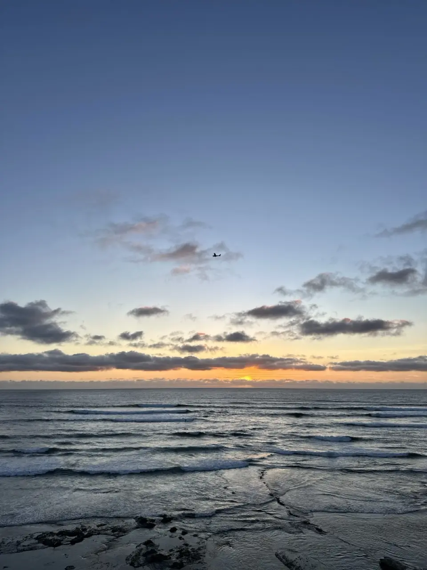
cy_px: 285
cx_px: 214
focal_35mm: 24
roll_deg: -0.1
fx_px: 395
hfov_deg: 56.8
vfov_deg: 71.6
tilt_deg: +14.7
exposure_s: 1/1241
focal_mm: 6.86
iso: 80
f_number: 1.78
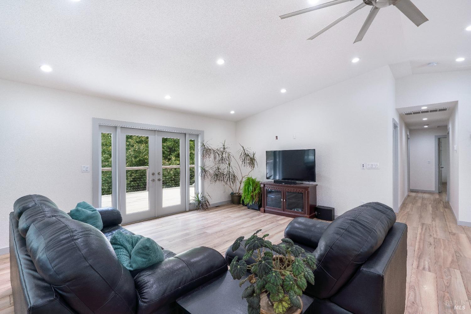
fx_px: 222
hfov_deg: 93.3
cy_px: 157
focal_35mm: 17
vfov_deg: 70.4
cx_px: 236
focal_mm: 17
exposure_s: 1/2
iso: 100
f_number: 11
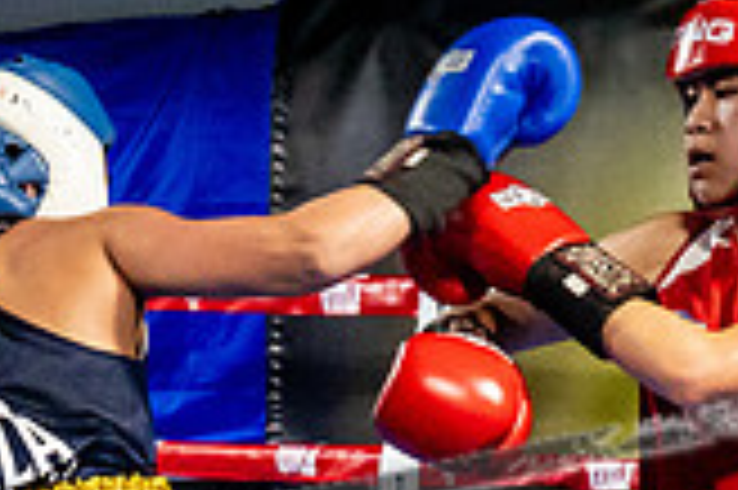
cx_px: 122
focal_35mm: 184
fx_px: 3768
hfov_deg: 11.1
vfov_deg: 7.4
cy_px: 600
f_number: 2.8
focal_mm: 35
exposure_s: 1/800
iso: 5000
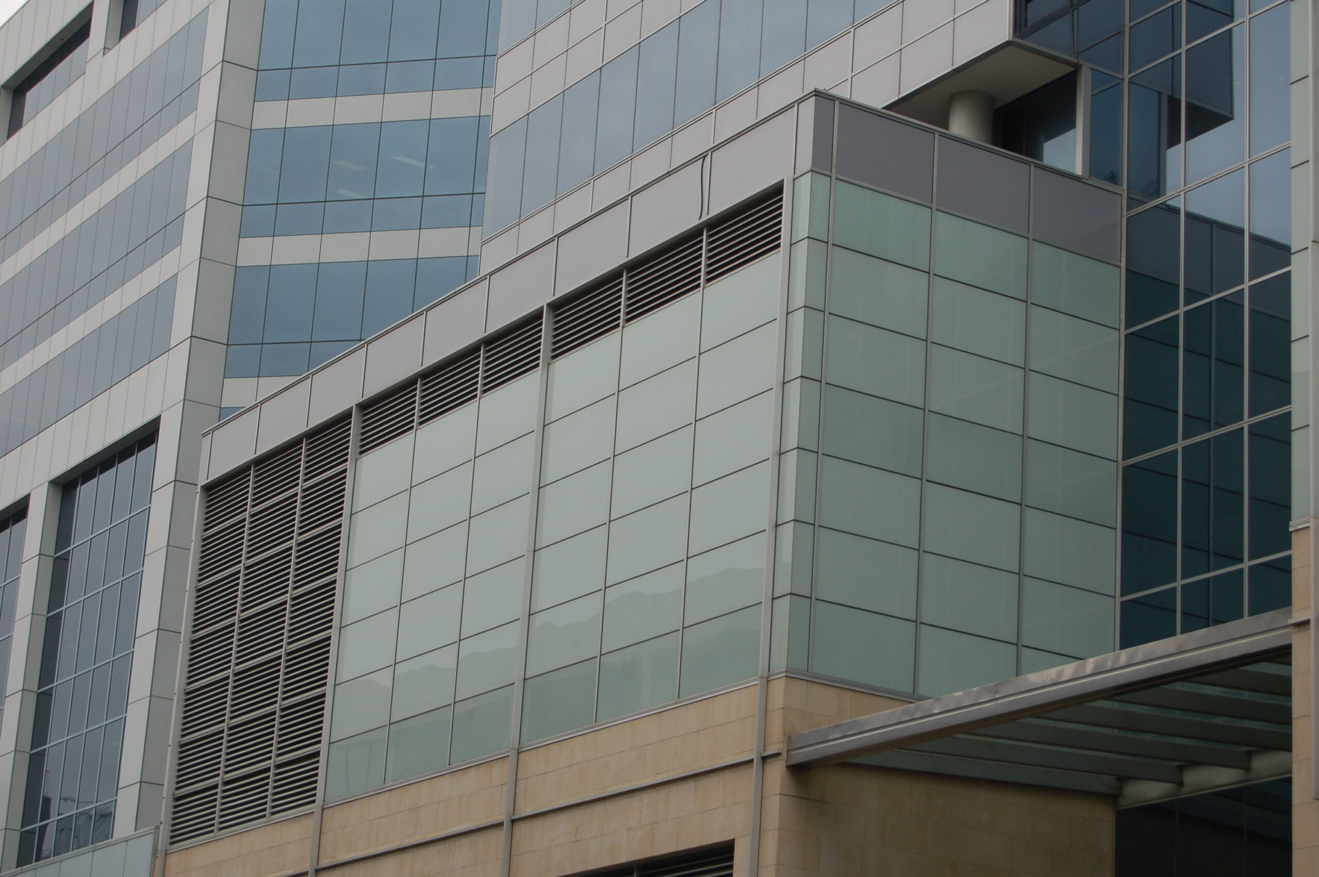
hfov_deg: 24.6
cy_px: 438
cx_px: 660
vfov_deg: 16.5
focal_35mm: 82
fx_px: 3020
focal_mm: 55
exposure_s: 1/200
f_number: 7.1
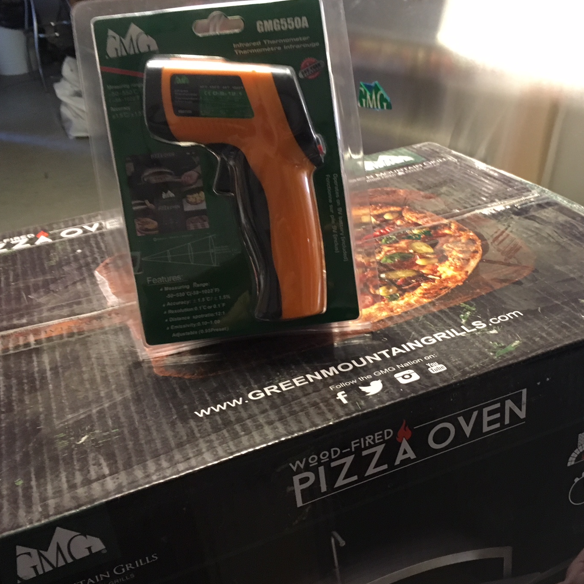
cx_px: 390
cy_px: 313
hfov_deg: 43.2
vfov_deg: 43.8
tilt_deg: -33.4
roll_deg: +0.9
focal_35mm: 38
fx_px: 725
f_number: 2.2
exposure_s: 1/20
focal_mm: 4.15
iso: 200
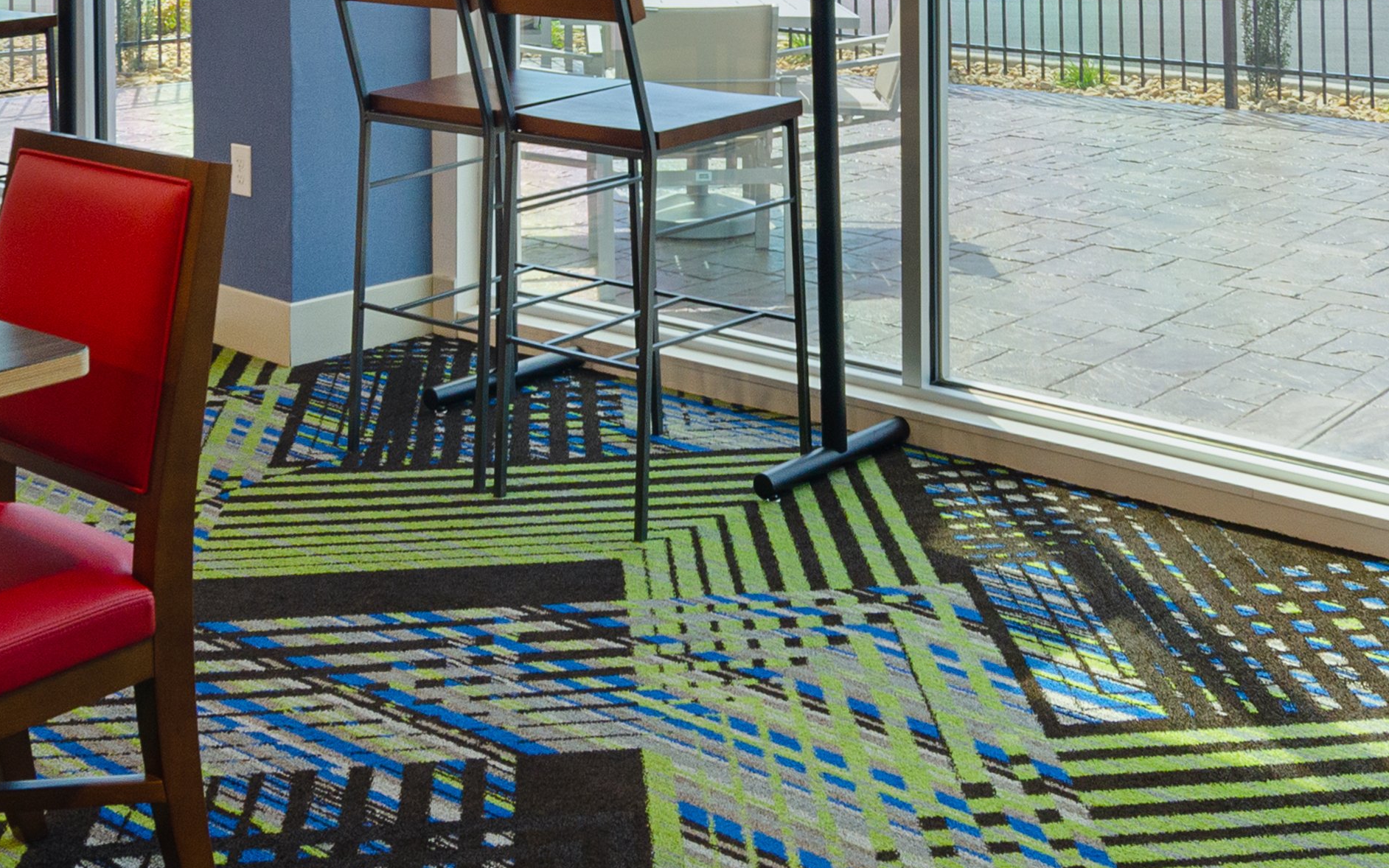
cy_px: -137
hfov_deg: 41.7
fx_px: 1817
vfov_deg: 24.6
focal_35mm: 48
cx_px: 815
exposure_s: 2.5
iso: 200
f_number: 7.1
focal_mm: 12
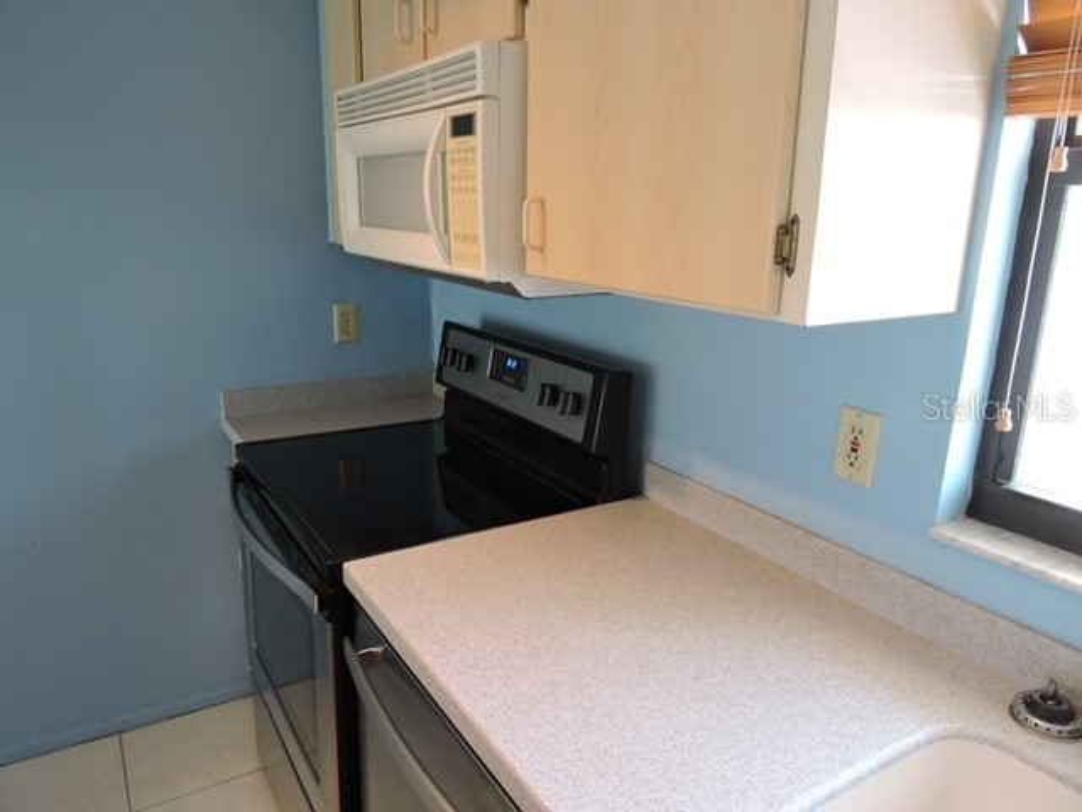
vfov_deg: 56.8
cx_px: 541
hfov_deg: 71.6
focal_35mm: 24
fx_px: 750
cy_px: 406
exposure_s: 1/30
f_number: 3.3
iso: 400
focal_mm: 4.3
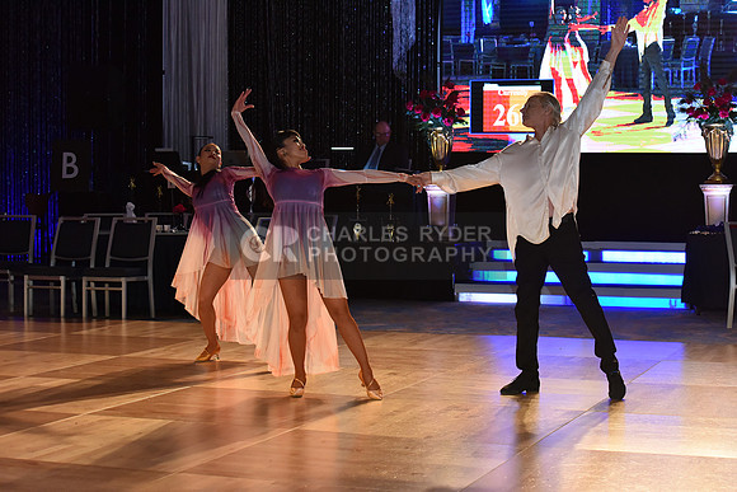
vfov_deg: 19.5
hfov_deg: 28.8
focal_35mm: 70
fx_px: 1433
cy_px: 246
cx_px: 368
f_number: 5
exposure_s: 1/320
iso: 2000
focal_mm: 70
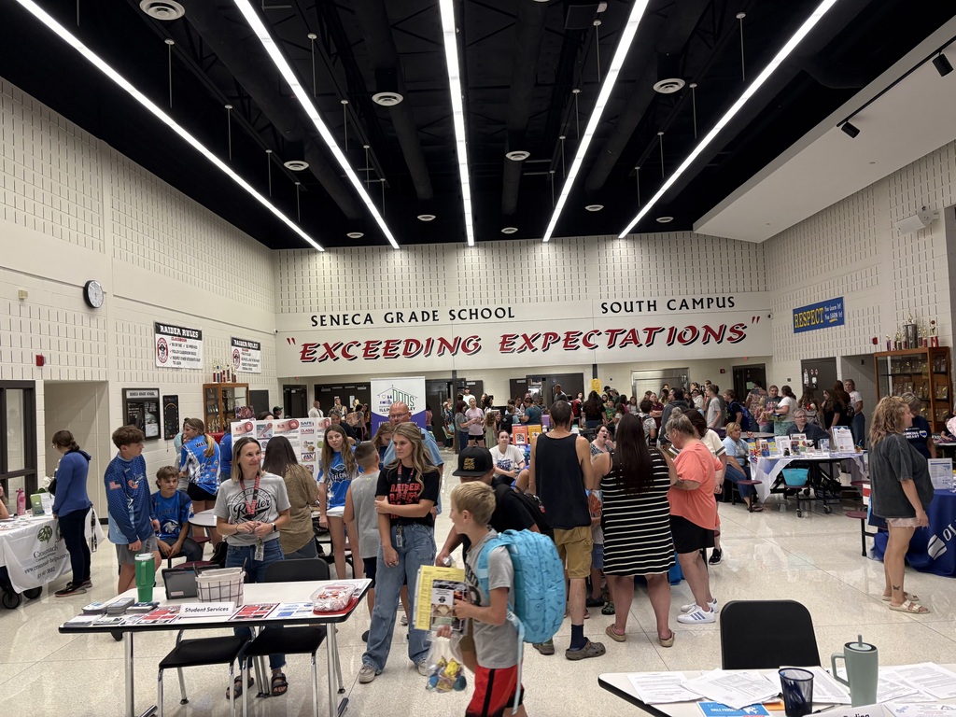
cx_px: 478
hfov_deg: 67.3
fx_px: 718
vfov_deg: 53.1
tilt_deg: +0.8
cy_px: 358
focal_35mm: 26
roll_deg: +3.5
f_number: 1.6
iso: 200
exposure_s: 1/120
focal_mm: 5.96
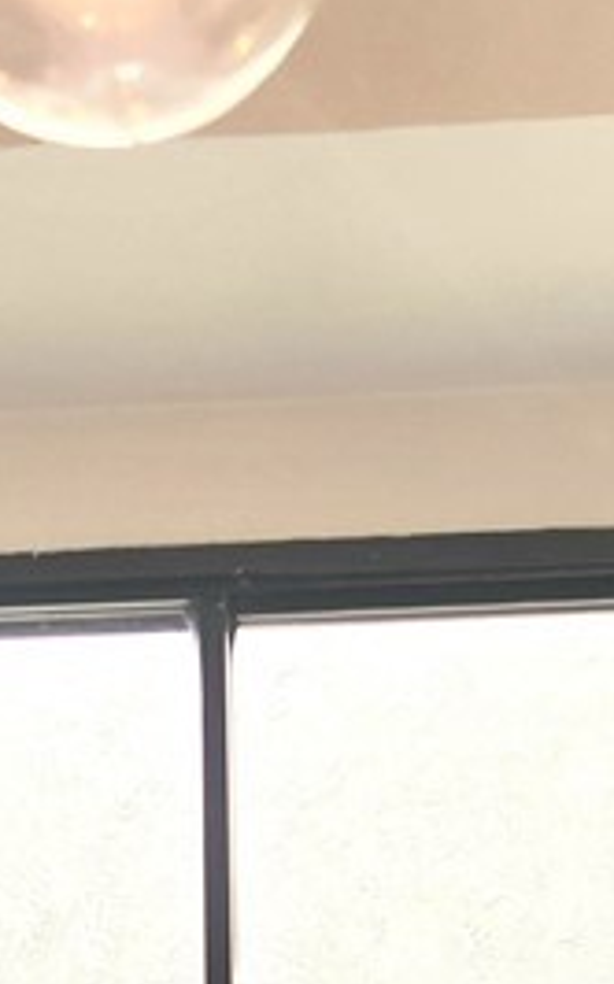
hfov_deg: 13.8
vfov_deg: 20.5
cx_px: 144
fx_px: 2519
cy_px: 1224
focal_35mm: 94
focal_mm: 5.4
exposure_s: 1/120
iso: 20
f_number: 1.8
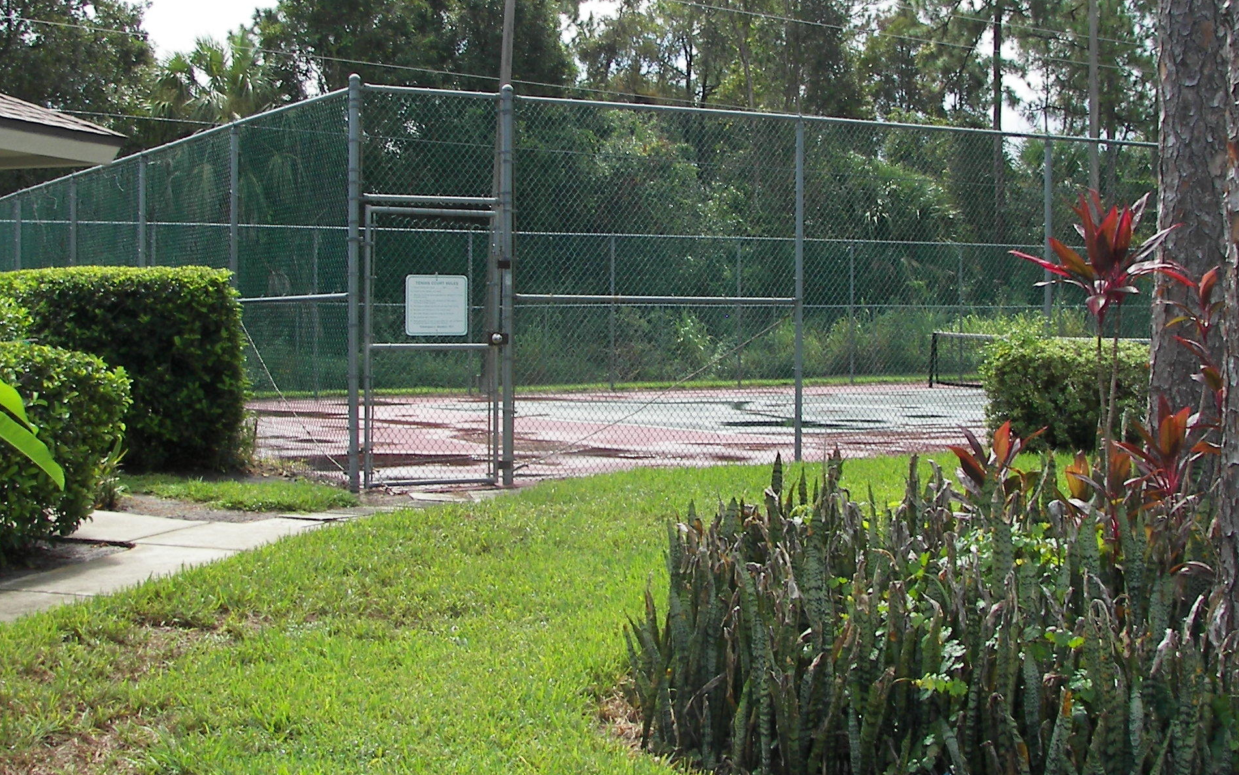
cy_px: 302
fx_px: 1756
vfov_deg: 24.8
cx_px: 674
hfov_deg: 38.8
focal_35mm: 52
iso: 50
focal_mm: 6
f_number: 2.8
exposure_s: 1/400
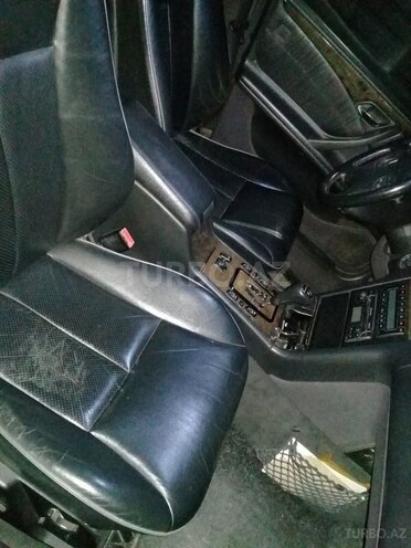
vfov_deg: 58.4
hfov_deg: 45.4
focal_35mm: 31
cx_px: 206
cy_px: 274
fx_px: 491
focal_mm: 3.3
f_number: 2.2
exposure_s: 1/15
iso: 1250
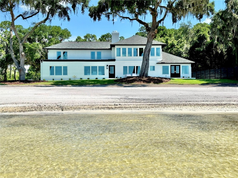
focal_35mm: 48
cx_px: 119
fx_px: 330
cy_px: 89
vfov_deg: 30.3
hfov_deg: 39.7
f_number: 1.78
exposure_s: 1/5263
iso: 64
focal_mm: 6.86
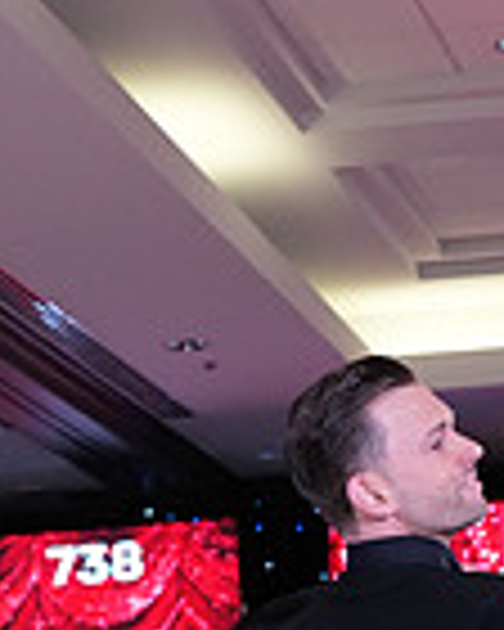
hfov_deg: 9.5
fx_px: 2983
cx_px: 623
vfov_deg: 11.6
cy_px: 936
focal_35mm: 160
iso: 2500
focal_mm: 41
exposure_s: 1/250
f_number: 5
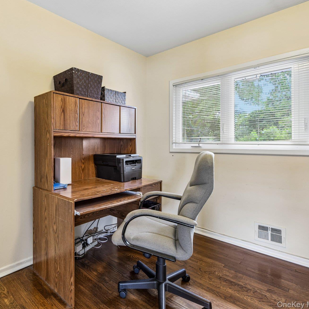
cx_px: 83
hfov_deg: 70.5
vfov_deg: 74.8
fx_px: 202
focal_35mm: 20
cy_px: 149
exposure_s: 1/2
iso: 320
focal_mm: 15
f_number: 9
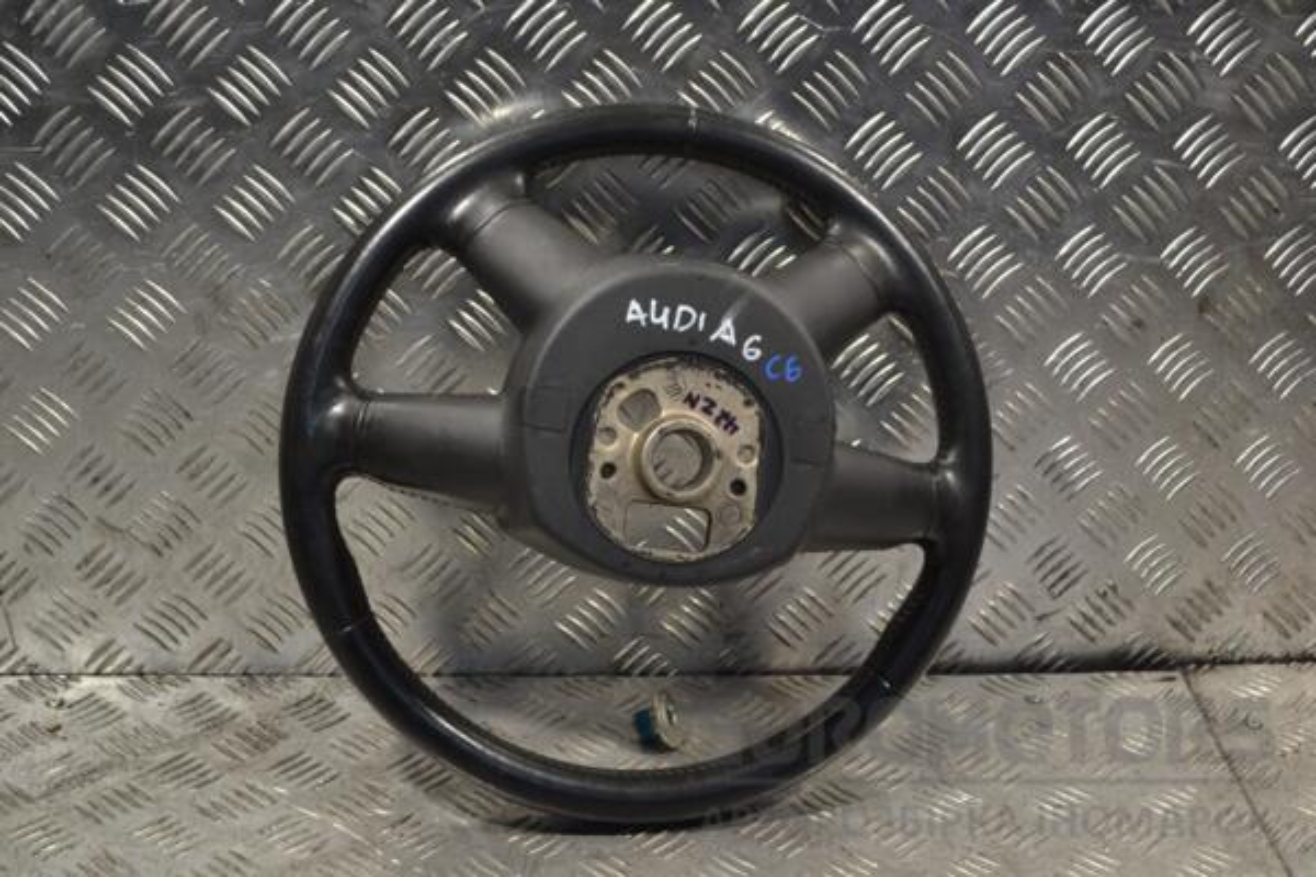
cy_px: 438
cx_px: 658
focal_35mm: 54
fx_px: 1974
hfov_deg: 36.9
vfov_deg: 25.1
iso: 400
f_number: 5
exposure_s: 1/80
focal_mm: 36
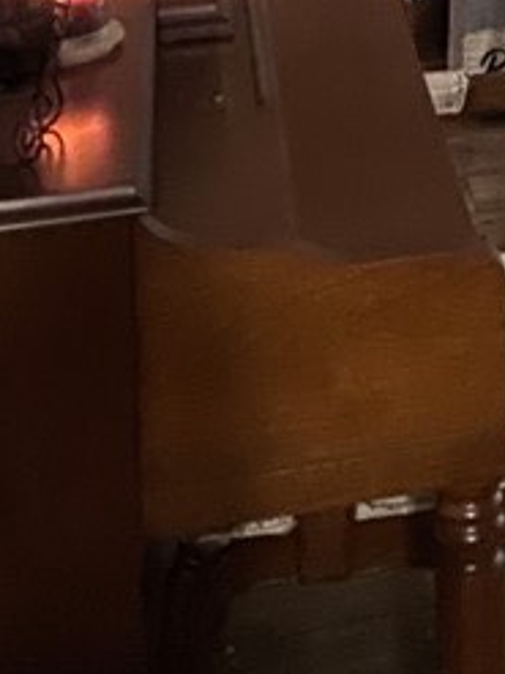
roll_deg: -0.7
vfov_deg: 16.0
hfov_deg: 12.7
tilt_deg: -7.5
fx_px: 2103
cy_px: -458
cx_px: 846
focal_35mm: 108
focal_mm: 4.25
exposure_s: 1/20
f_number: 1.8
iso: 800
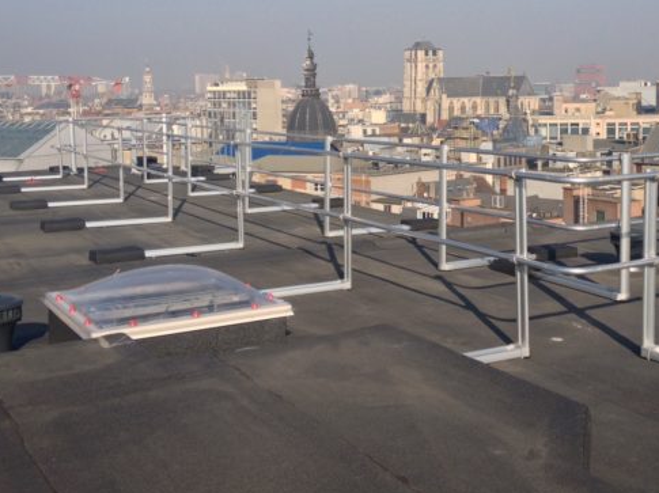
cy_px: 149
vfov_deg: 27.8
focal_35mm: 52
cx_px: 414
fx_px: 989
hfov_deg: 36.6
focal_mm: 4.28
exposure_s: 1/1416
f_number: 2.4
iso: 50
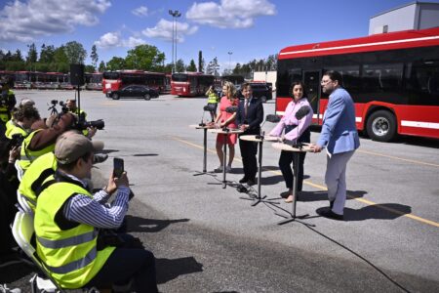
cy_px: 146
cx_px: 220
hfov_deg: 61.9
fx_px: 366
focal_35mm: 30
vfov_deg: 43.6
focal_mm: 30
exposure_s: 1/10000
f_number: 4.5
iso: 640
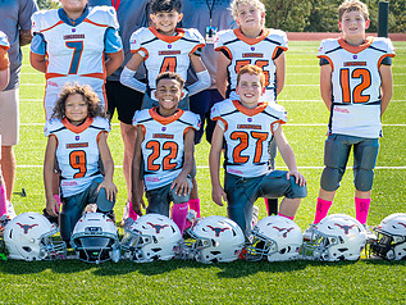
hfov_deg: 15.4
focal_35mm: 127
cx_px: 47
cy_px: 63
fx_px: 1490
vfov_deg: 11.6
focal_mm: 50
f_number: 4
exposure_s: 1/500
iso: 100
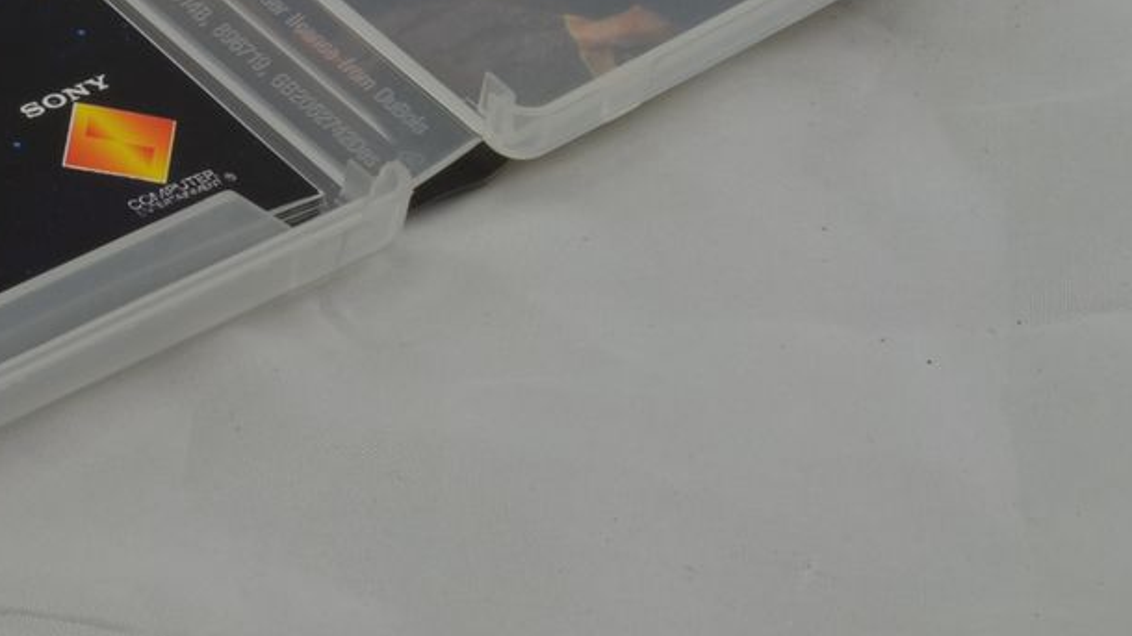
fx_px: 5552
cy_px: -38
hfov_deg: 11.3
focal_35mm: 185
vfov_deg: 6.5
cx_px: -343
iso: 100
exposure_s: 1/2.5
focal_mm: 40
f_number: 20
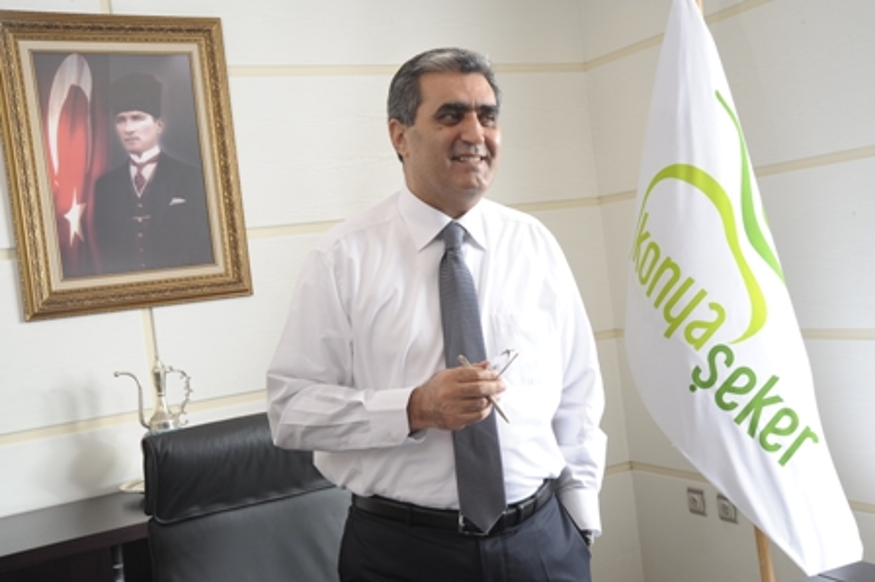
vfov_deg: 31.8
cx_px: 438
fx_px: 1020
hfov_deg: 46.4
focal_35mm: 42
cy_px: 291
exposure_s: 1/60
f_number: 11
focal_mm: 42
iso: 320
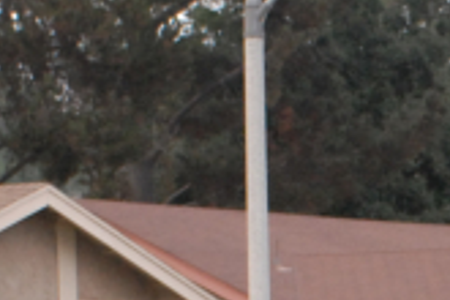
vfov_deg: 6.5
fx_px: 2550
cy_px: 629
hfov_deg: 9.8
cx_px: 640
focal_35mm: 204
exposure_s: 1/25
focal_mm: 28
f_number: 2.8
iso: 800
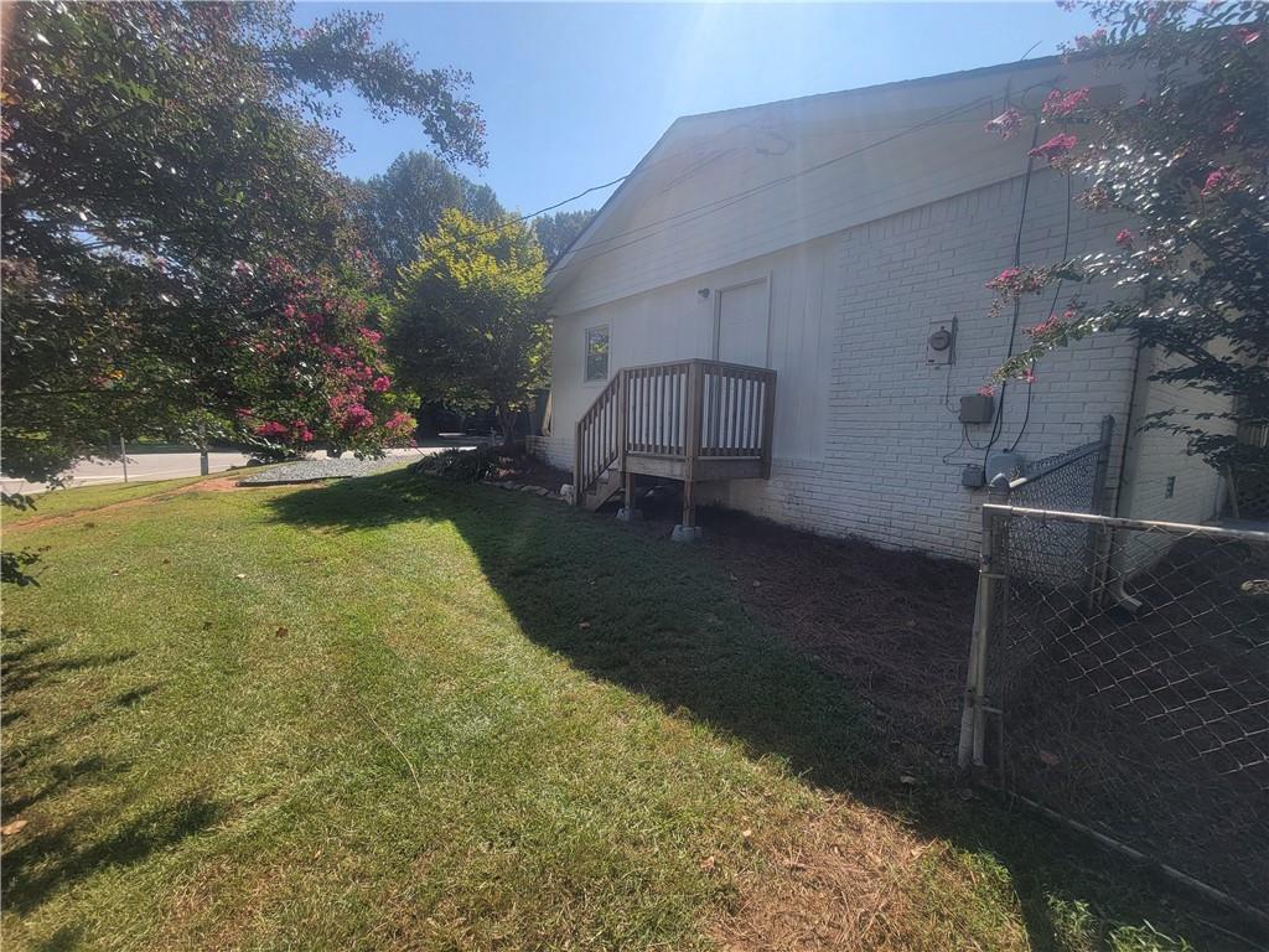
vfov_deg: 89.9
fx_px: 477
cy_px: 476
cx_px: 634
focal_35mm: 13
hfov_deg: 106.2
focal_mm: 2.2
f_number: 2.2
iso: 50
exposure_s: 1/1099
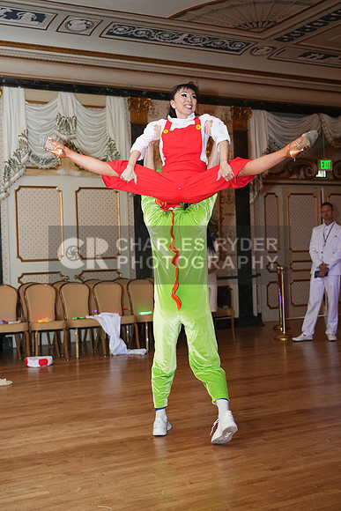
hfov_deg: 29.9
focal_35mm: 45
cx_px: 170
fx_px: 639
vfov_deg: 43.6
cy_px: 256
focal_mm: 45
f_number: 4
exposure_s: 1/200
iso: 5000
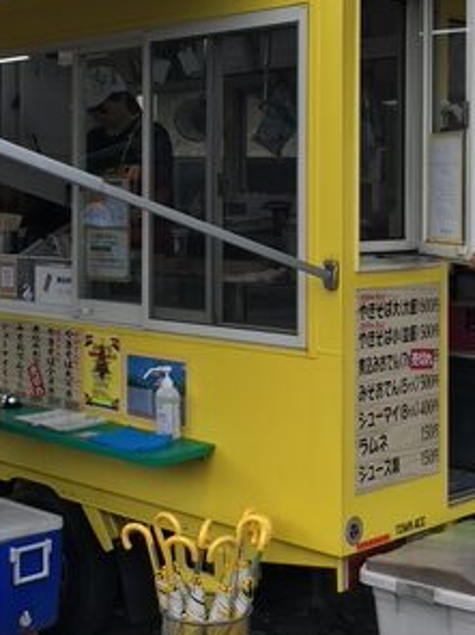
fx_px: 1153
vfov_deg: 30.5
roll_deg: -0.2
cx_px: 80
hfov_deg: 22.9
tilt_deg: -0.4
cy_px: 220
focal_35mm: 63
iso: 25
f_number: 2.2
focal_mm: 4.15
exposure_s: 1/680
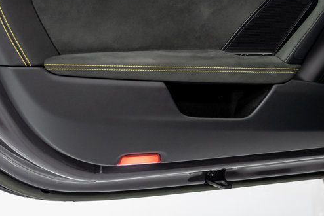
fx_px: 783
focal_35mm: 87
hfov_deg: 23.3
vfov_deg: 15.6
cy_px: 26
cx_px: 192
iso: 1250
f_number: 4
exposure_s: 1/60
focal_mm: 42
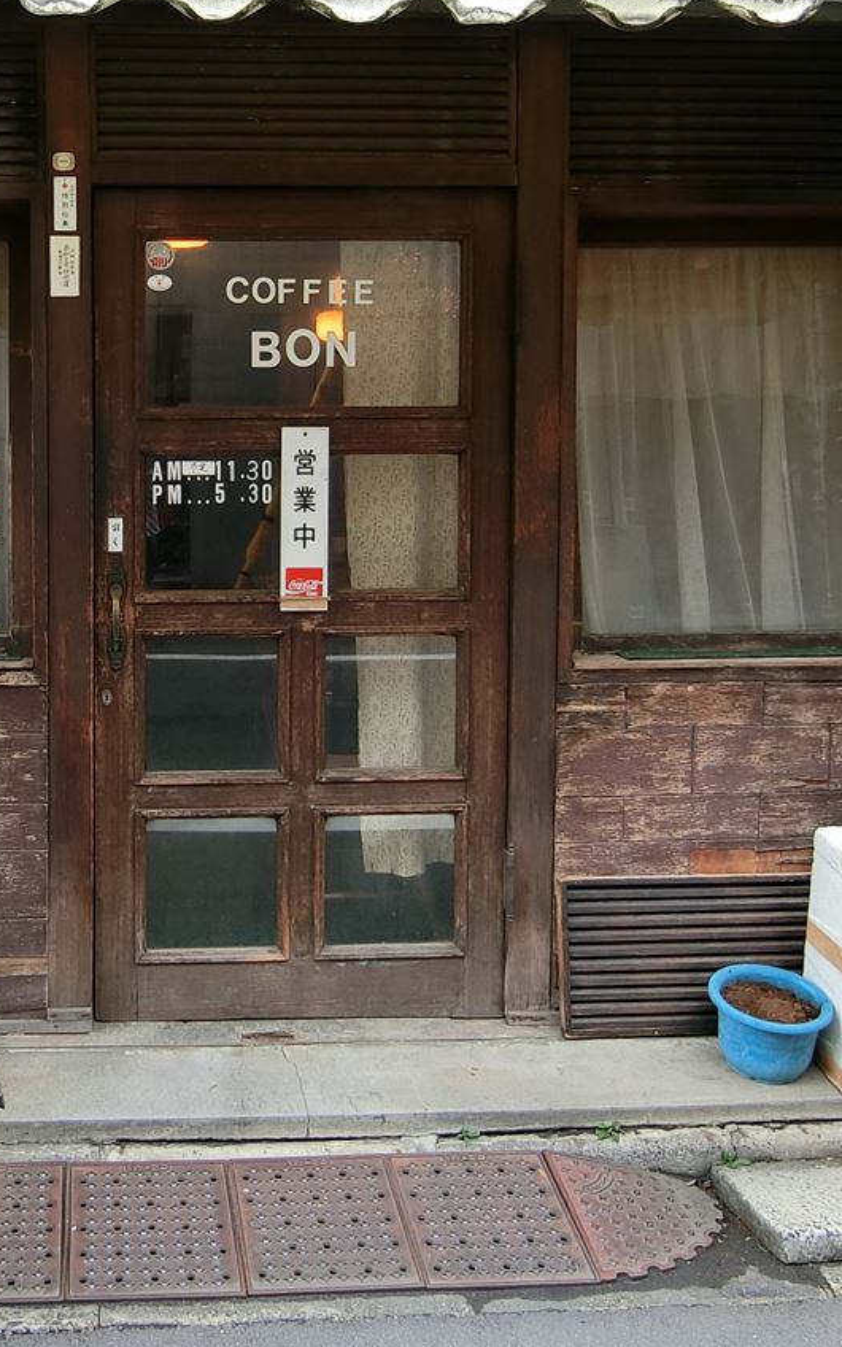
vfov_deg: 51.0
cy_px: 502
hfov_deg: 32.7
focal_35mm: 38
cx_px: 181
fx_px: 1395
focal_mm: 4.06
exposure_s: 1/125
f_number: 2.7
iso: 80
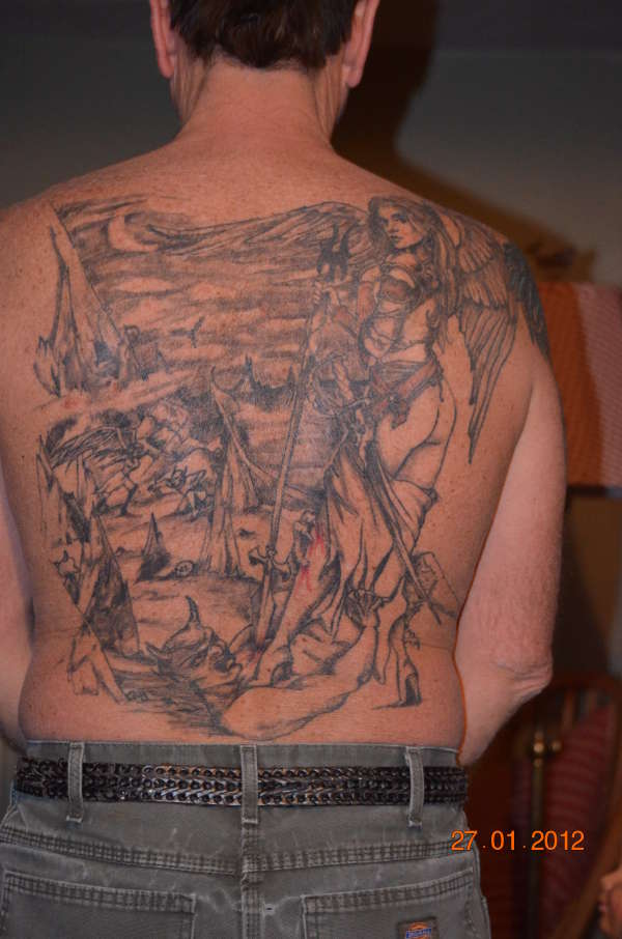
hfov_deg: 16.5
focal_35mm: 82
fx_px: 2148
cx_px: 311
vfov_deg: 24.7
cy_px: 470
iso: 3200
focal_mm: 55
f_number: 4
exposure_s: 1/60
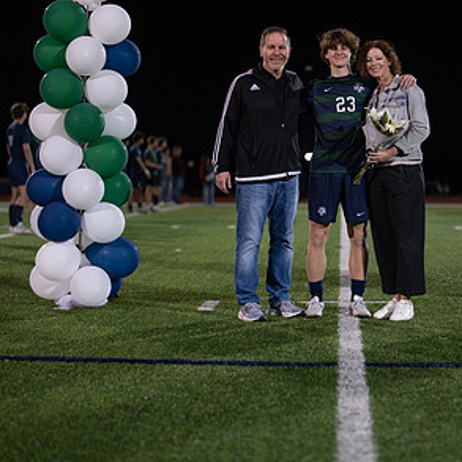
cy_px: 170
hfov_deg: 19.2
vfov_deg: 19.3
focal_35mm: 90
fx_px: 1359
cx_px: 334
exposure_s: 1/500
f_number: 1.2
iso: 250
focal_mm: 50
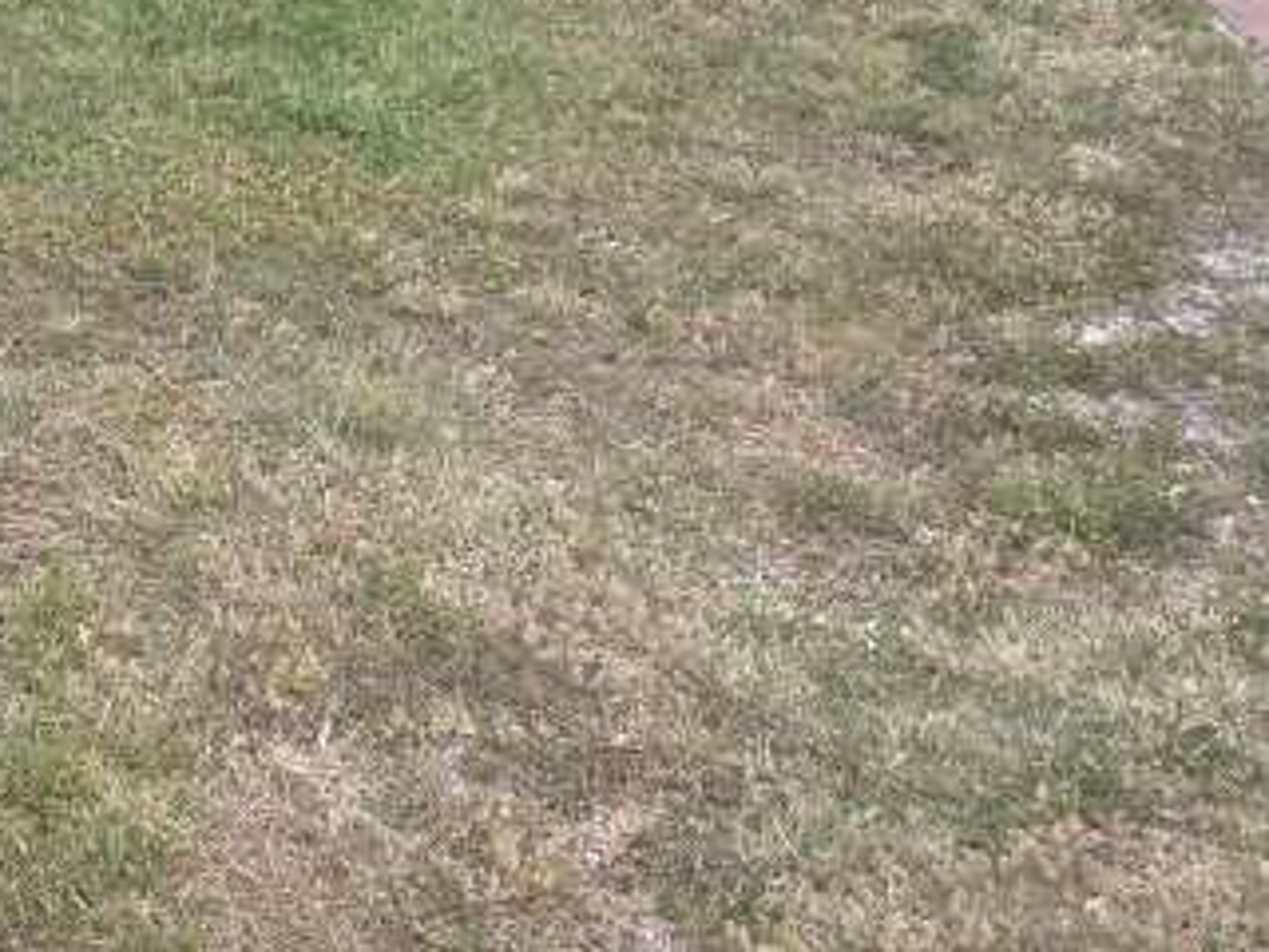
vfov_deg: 22.3
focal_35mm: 60
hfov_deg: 30.2
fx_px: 2200
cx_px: 40
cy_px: -234
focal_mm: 6.86
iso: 80
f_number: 1.78
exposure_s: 1/121
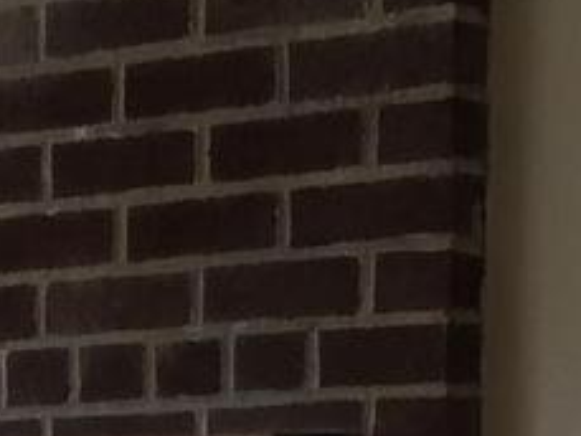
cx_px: -386
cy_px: 1148
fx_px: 3056
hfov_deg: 10.4
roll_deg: +1.7
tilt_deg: -9.8
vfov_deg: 7.5
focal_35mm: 182
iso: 40
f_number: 2.2
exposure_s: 1/60
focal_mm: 4.15
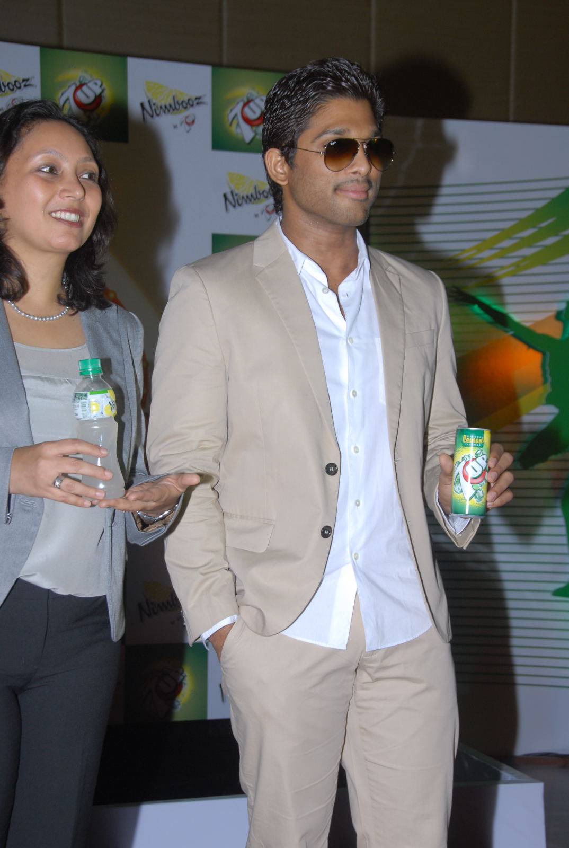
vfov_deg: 30.5
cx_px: 284
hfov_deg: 20.7
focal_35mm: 66
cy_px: 424
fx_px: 1557
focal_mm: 44
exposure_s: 1/125
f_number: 7.1
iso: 250
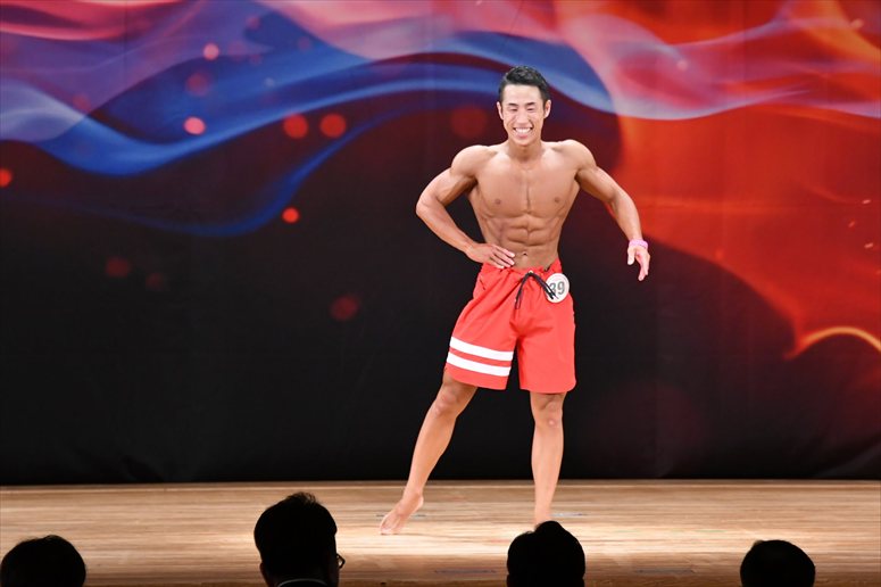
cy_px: 294
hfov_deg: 8.6
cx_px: 440
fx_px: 5871
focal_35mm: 240
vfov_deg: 5.7
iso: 3200
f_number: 5.6
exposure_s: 1/400
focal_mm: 160
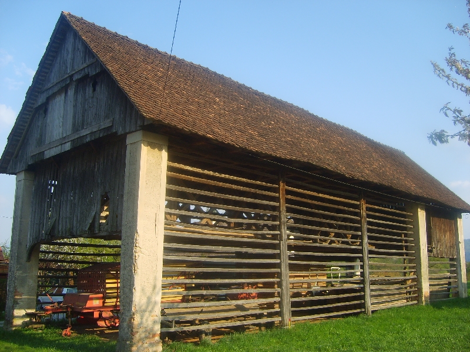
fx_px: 475
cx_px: 235
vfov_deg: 40.7
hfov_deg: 52.6
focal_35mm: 35
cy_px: 176
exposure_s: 1/350
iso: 50
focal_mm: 5.8
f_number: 2.8
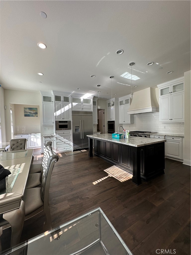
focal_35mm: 14
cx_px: 96
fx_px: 103
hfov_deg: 85.7
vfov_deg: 102.1
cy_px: 128
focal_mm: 2.22
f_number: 2.2
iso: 64
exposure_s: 1/120
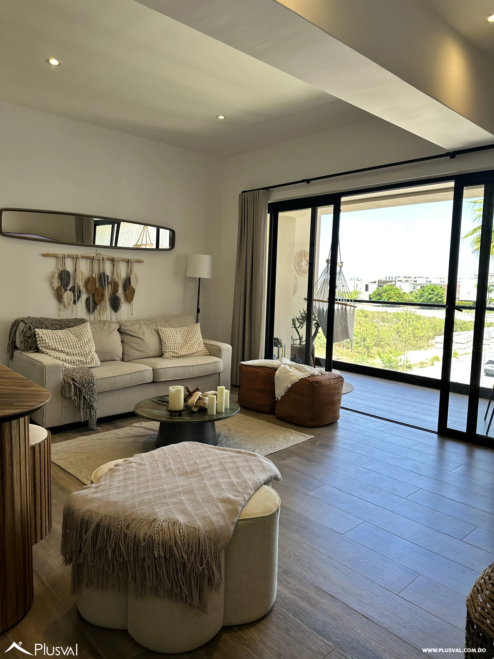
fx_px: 457
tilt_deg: -5.0
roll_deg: -1.7
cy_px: 330
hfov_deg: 56.8
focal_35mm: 24
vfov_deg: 71.6
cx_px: 247
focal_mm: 6.86
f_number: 1.78
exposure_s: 1/345
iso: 80
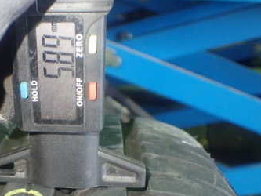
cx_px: 63
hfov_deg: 34.7
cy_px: 166
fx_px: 407
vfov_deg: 26.4
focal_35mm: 54
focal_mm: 5.4
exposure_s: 1/30
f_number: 2.3
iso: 800
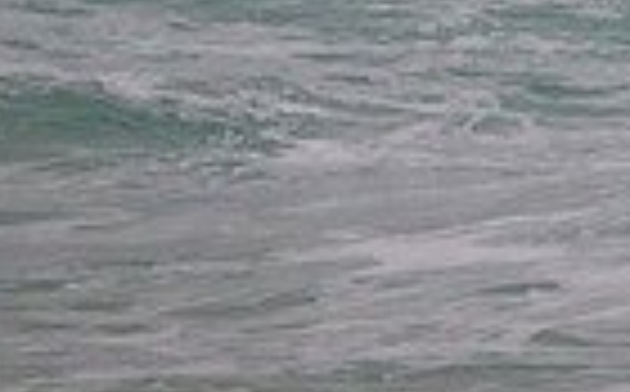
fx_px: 58043
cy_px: -214
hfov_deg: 0.6
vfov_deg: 0.4
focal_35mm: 3386
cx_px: 1102
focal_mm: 800
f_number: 11
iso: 2500
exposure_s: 1/1250
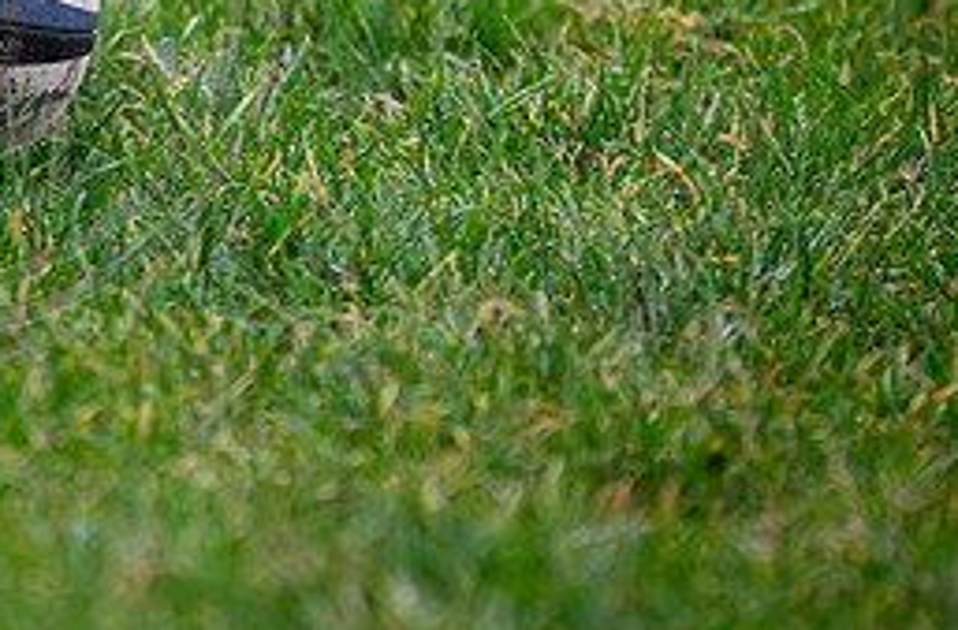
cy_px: 39
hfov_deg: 1.4
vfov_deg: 0.9
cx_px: -3
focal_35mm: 1518
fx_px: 40224
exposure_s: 1/1250
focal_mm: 560
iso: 3200
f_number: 5
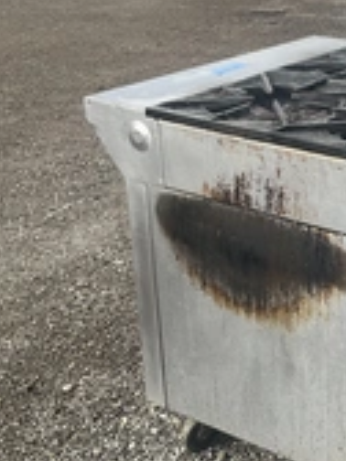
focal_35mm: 69
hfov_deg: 20.2
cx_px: 395
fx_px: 920
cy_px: 200
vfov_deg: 28.1
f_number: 1.8
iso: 25
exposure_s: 1/842
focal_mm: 3
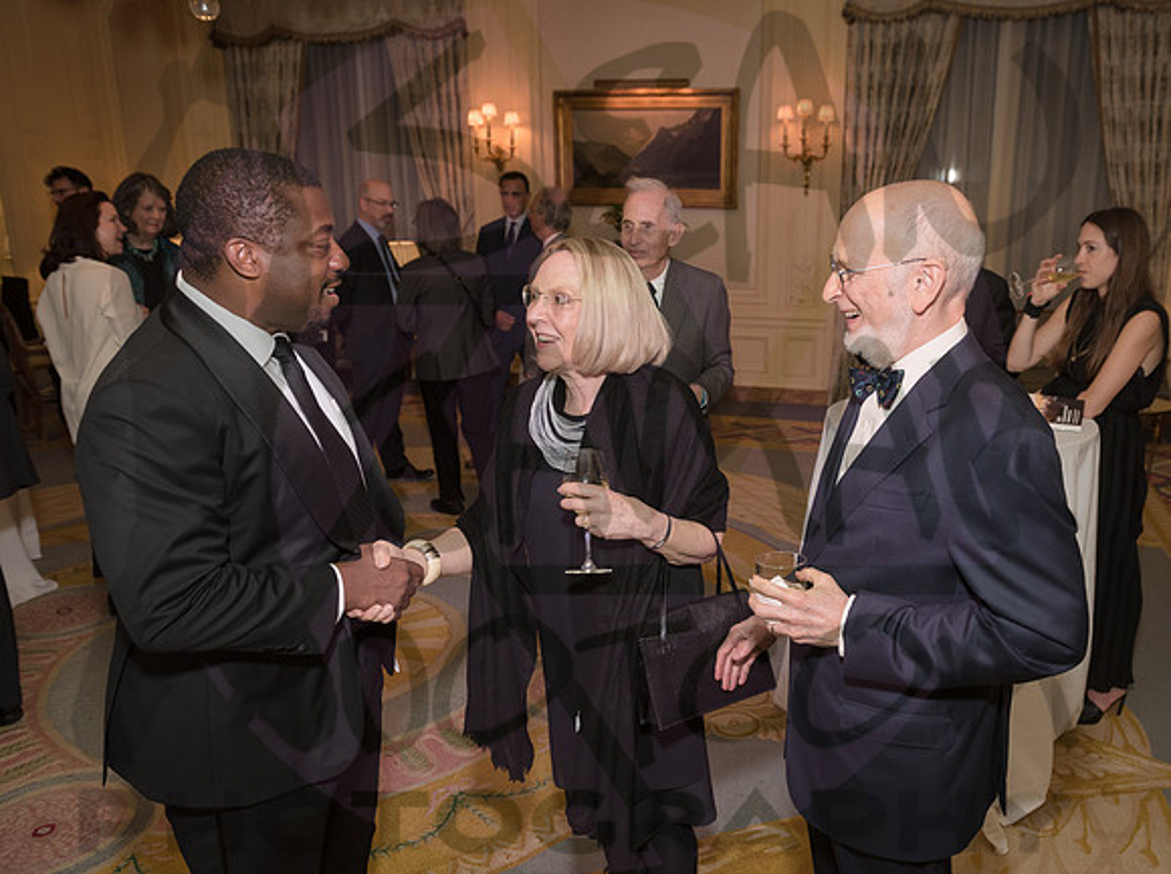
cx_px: 689
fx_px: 956
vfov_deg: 49.1
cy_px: 435
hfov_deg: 62.5
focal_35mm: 28
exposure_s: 1/250
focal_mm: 24
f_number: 4
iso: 1000
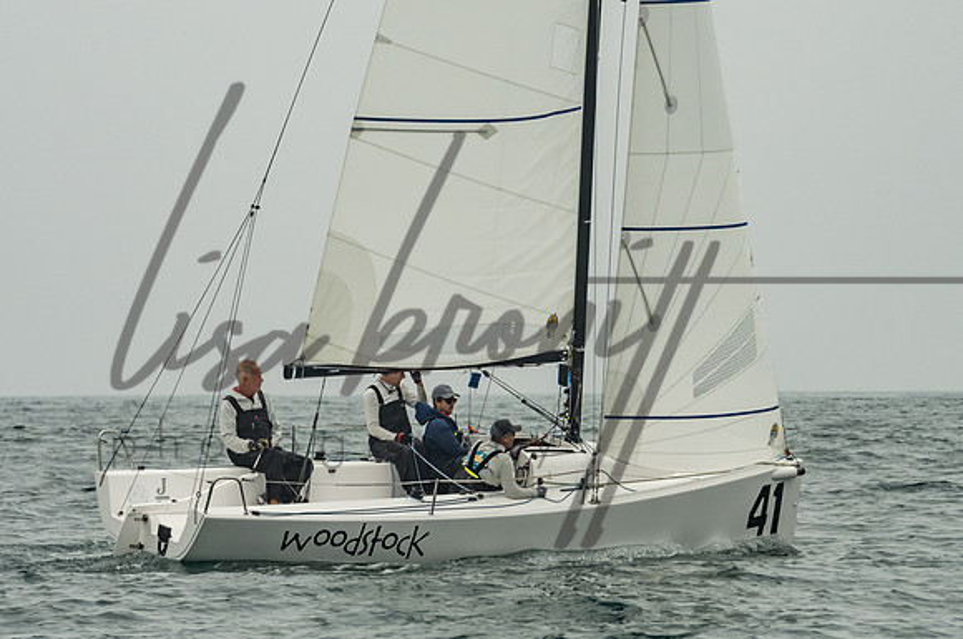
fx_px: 8527
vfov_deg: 4.3
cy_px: 269
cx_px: 462
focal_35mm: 319
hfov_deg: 6.5
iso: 800
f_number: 9
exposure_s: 1/2500
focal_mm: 200
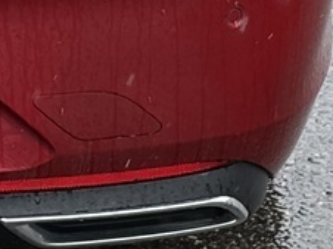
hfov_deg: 5.8
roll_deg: +0.9
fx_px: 3190
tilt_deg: -14.0
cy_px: -274
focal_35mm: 332
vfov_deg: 4.4
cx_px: -396
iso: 32
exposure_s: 1/773
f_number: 1.6
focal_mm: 5.96
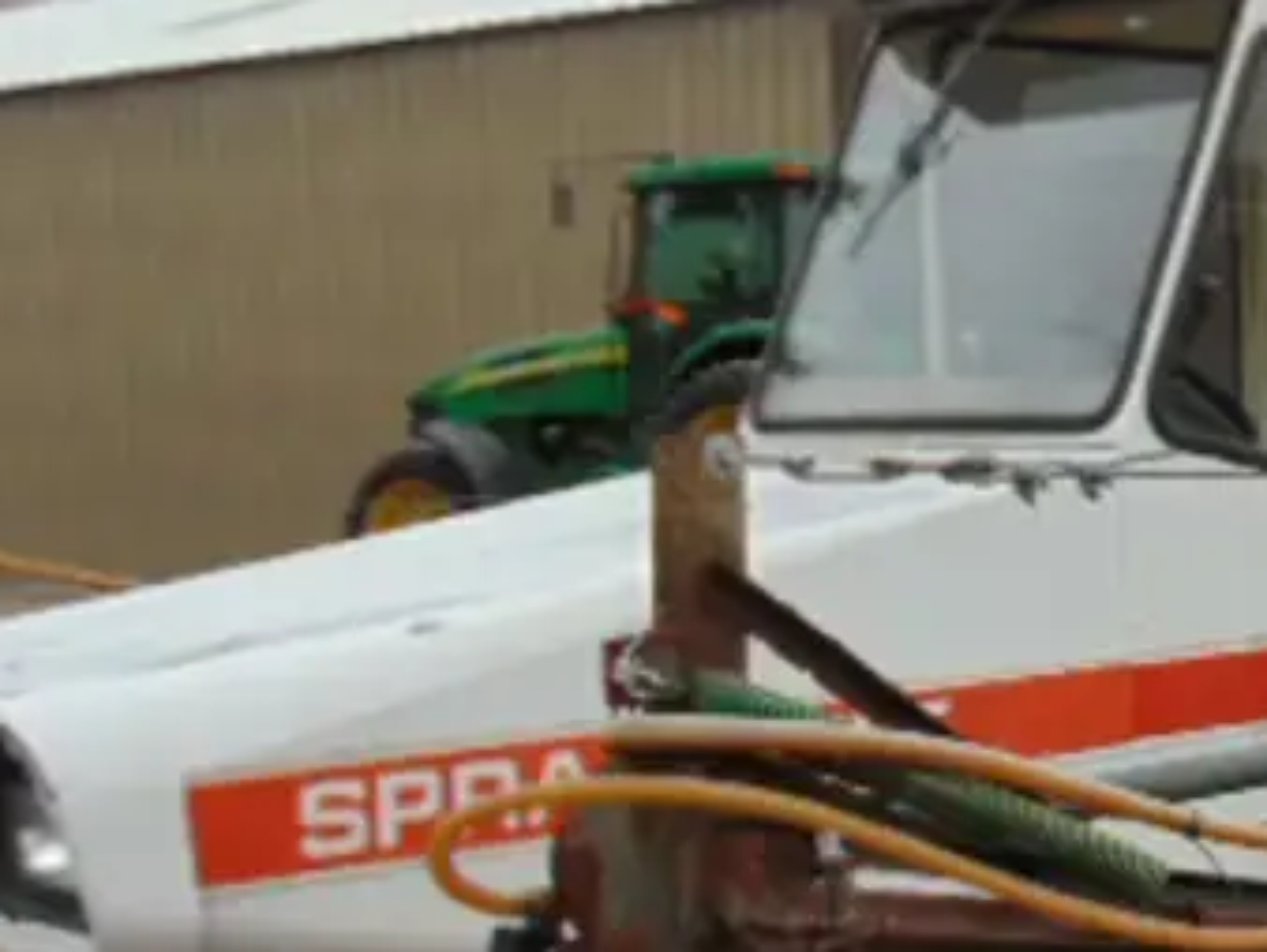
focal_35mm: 71
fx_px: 2601
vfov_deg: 20.6
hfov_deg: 25.6
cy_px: 720
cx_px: 1349
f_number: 3
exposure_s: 1/400
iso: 80
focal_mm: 4.5
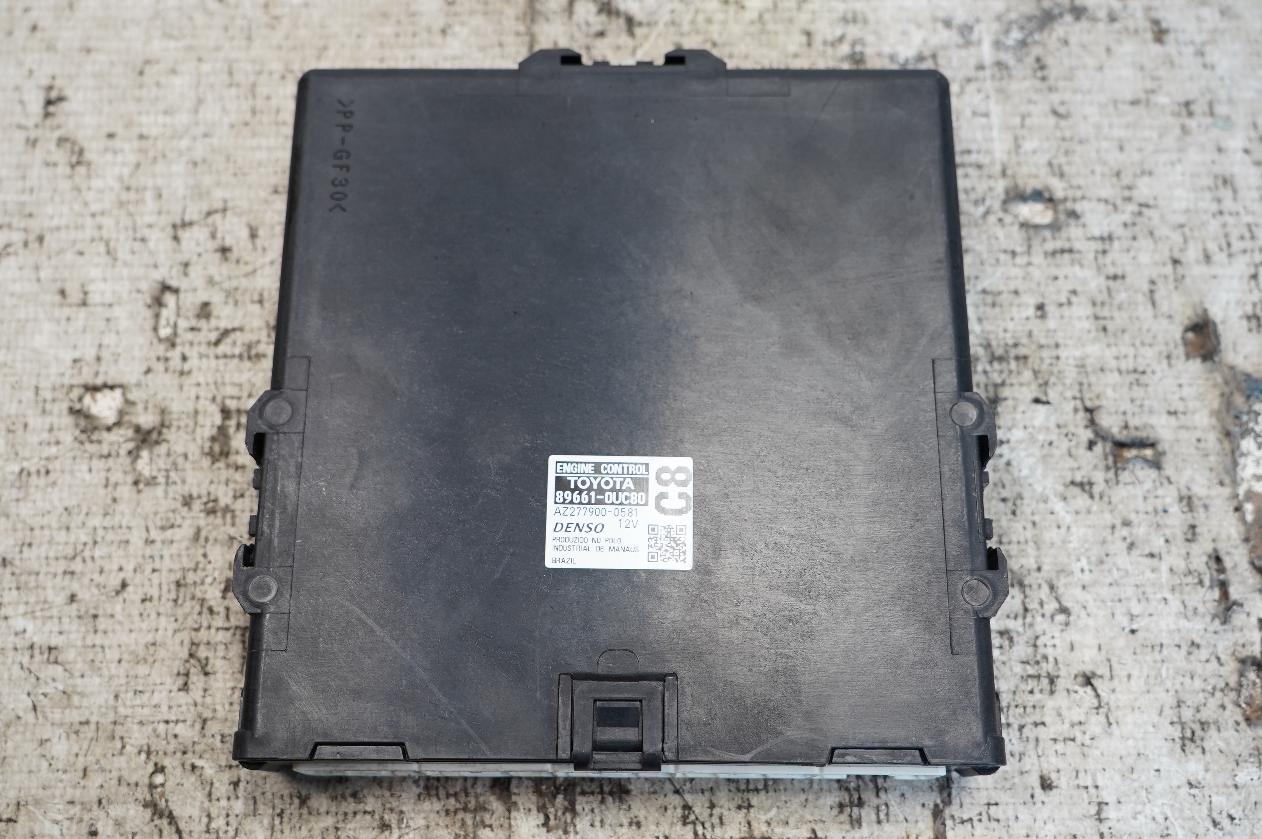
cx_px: 631
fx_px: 1366
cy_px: 420
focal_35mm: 39
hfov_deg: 49.6
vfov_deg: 34.1
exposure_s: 1/60
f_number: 4
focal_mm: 26
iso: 320
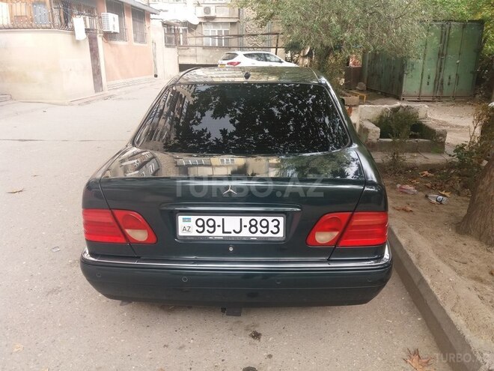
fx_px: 400
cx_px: 247
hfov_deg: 63.4
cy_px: 186
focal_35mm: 28
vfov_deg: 49.7
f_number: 1.9
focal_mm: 3.7
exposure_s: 1/183
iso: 64
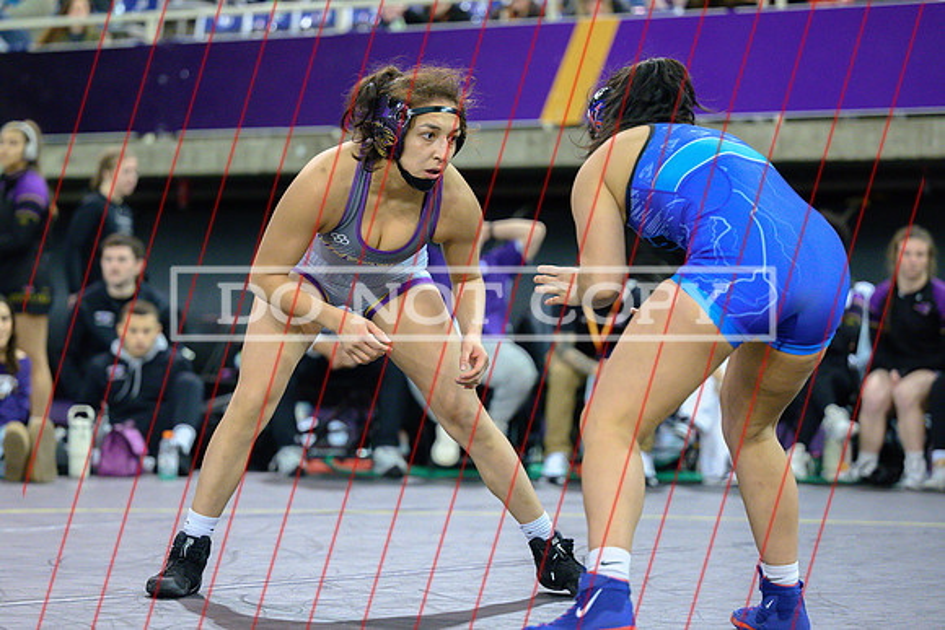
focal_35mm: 117
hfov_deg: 17.6
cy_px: 292
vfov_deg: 11.8
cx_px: 450
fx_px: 3059
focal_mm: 101
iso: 5600
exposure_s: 1/640
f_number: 2.8
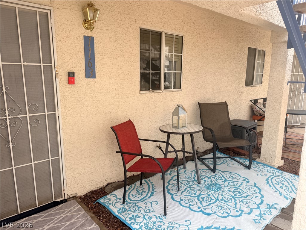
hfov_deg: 71.6
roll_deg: -1.1
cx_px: 153
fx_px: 212
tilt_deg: -12.0
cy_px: 115
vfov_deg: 56.8
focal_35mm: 24
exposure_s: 1/813
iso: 80
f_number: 1.78
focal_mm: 6.76
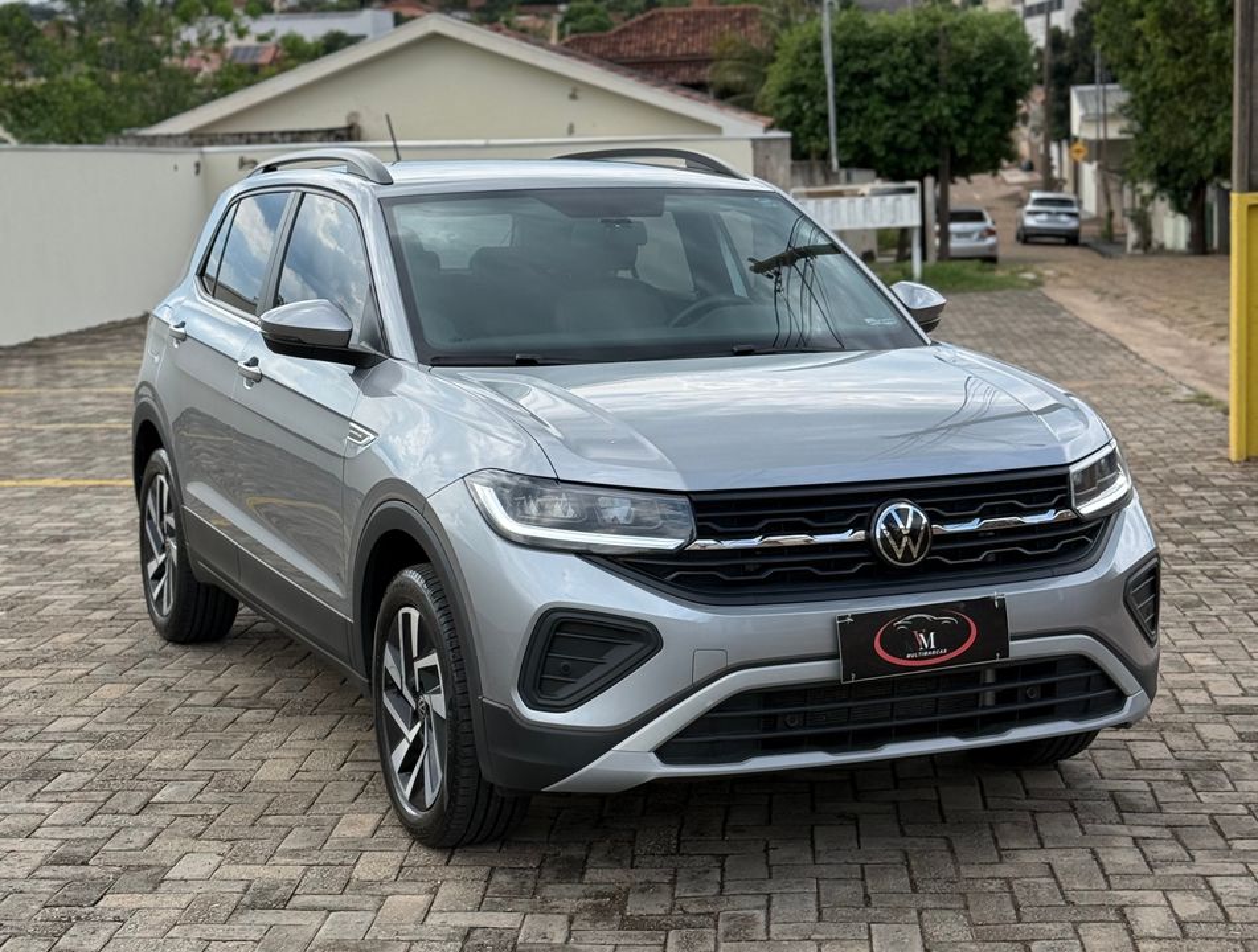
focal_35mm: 48
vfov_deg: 30.4
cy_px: 476
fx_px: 1750
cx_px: 629
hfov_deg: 39.5
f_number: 1.78
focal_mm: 6.76
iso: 64
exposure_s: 1/2762
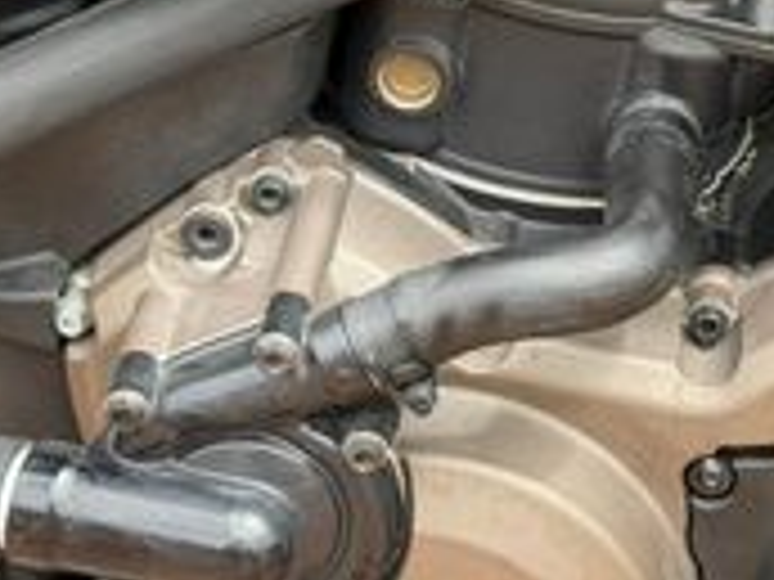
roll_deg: +0.1
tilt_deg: -12.6
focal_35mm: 179
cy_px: 153
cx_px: 900
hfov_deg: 10.9
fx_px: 4002
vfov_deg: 8.3
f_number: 1.78
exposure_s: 1/545
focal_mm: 6.76
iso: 100
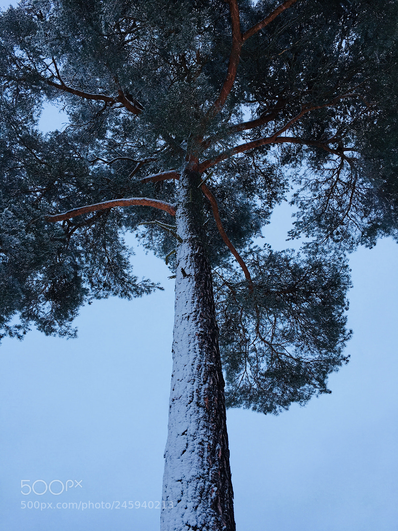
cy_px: 266
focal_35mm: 29
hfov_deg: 48.2
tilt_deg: +54.4
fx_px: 445
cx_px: 199
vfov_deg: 61.7
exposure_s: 1/100
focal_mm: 4.15
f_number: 2.2
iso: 40
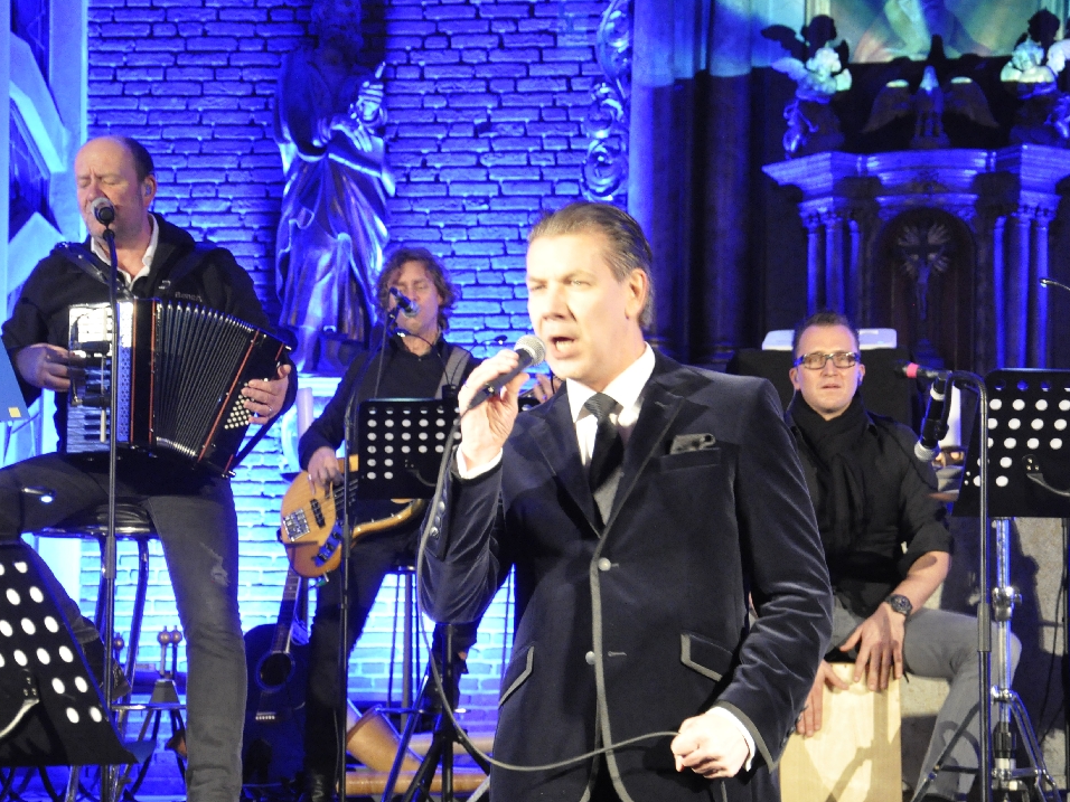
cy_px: 438
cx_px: 435
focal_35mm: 94
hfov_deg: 20.8
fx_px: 2906
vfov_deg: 15.7
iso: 3200
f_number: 5
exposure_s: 1/10
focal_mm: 52
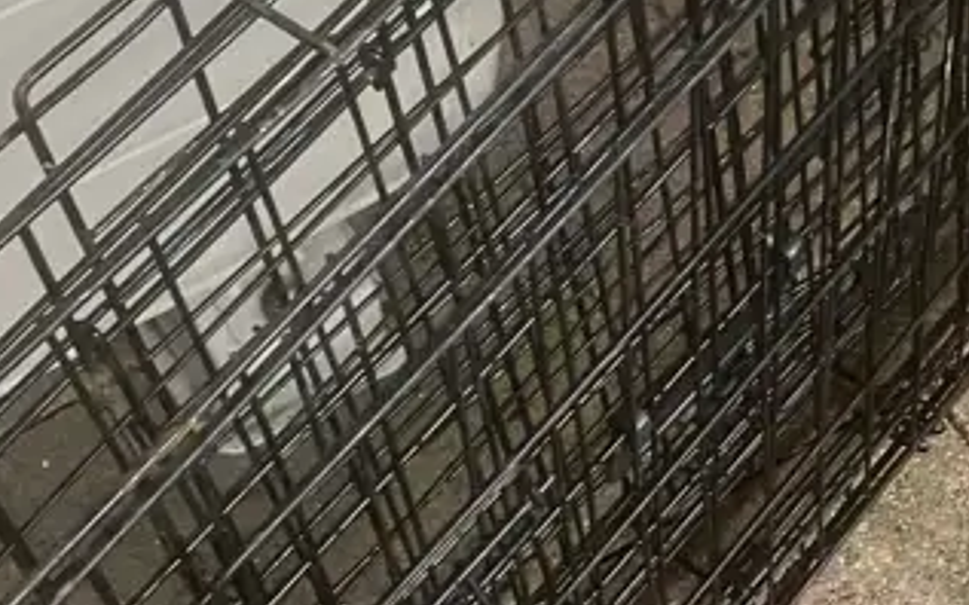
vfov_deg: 13.6
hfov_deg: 21.6
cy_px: 153
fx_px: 2535
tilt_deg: -62.5
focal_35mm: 96
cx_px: 434
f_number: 1.8
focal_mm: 3.99
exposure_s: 1/60
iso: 80
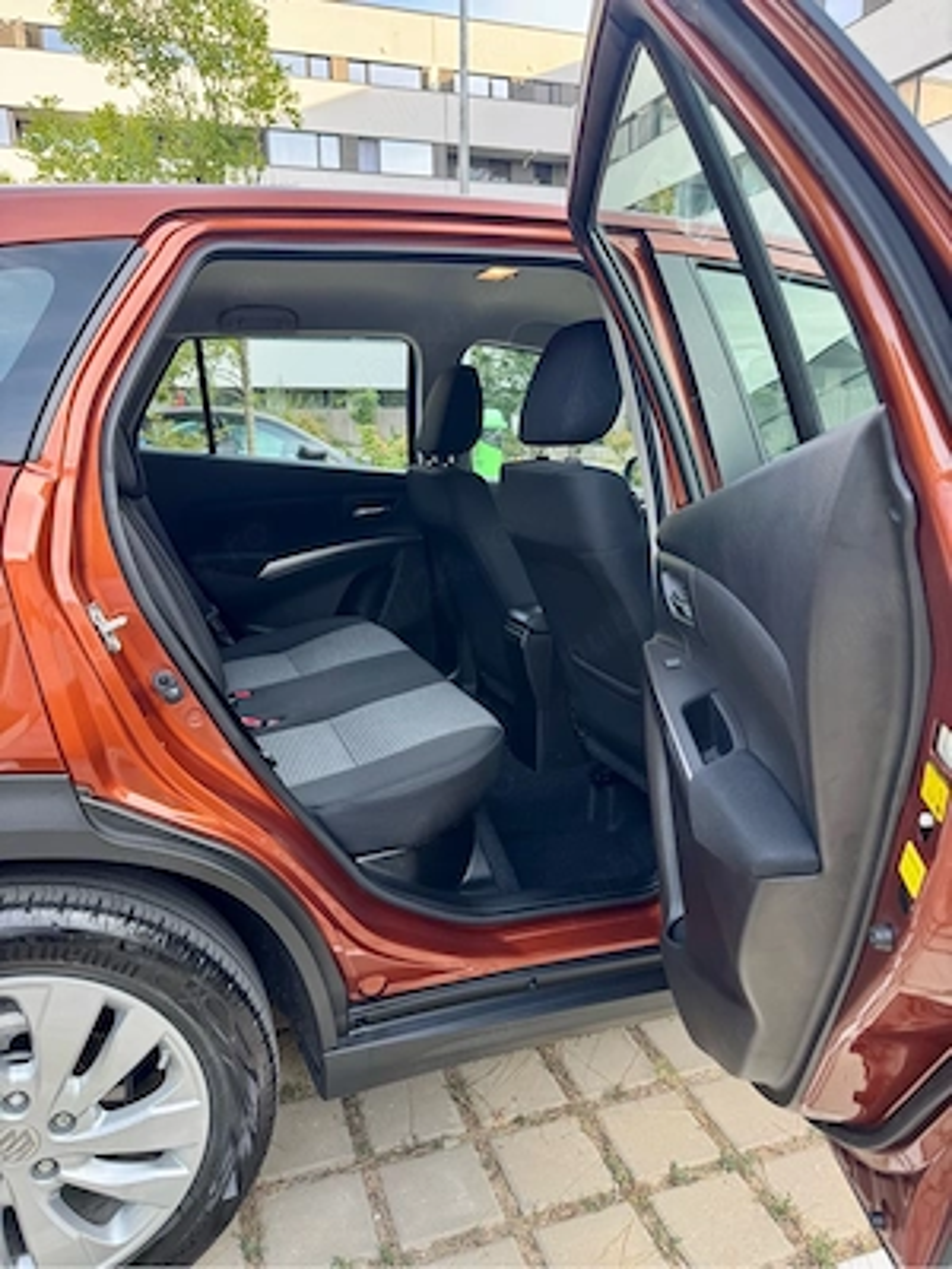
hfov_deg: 56.8
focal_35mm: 24
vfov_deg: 71.6
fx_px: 880
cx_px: 476
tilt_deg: -13.0
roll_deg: +0.7
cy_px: 634
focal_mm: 6.76
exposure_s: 1/128
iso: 80
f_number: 1.78
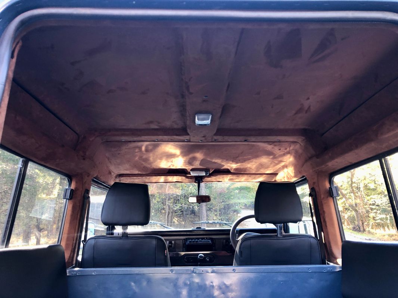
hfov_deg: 63.4
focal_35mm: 28
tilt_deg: +11.6
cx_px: 199
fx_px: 322
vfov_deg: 49.8
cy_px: 149
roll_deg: +2.8
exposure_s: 1/17
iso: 40
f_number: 1.8
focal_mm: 3.99
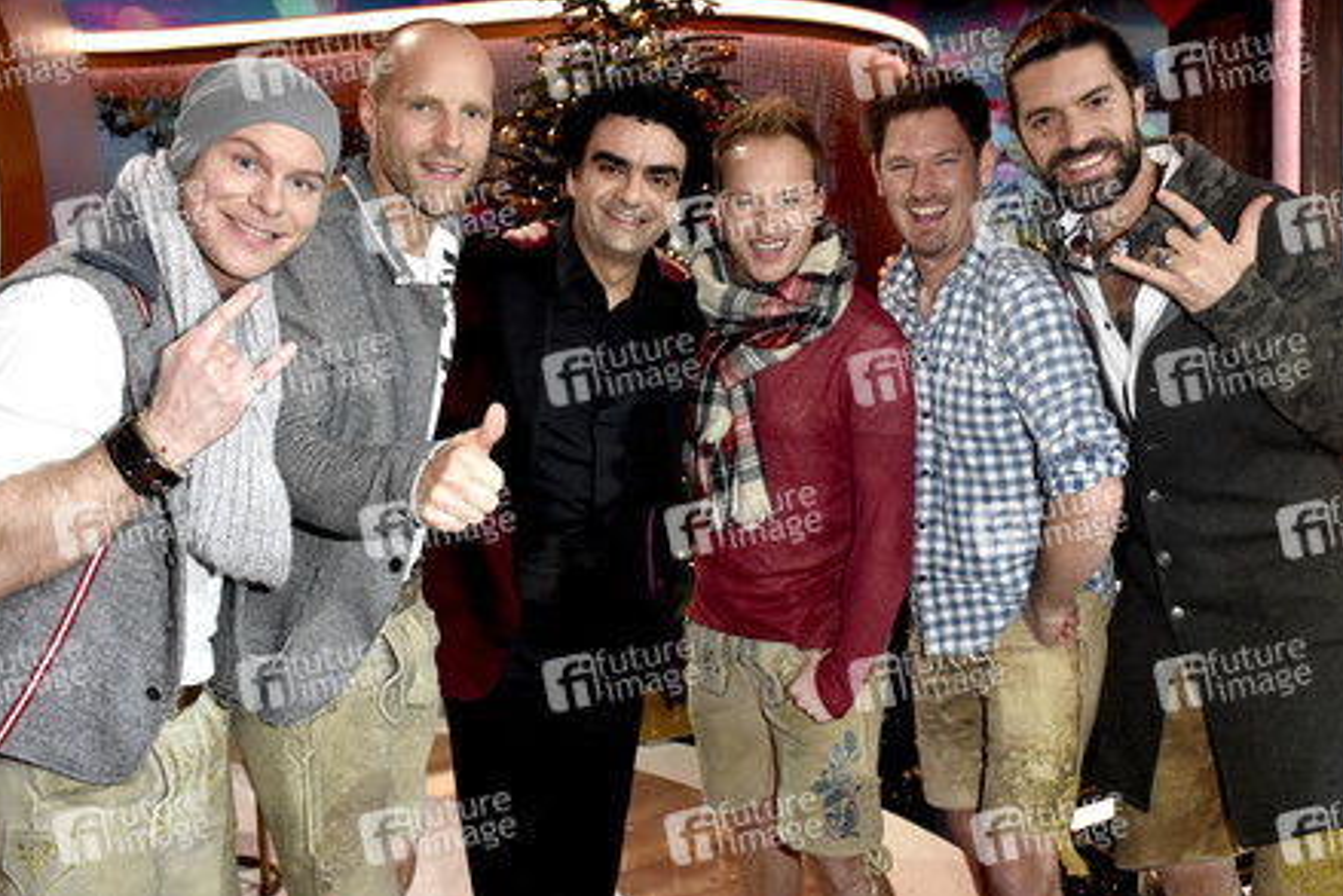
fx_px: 1493
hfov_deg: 48.4
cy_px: 446
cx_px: 662
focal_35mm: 40
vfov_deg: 33.4
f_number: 6.3
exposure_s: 1/100
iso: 1600
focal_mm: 26
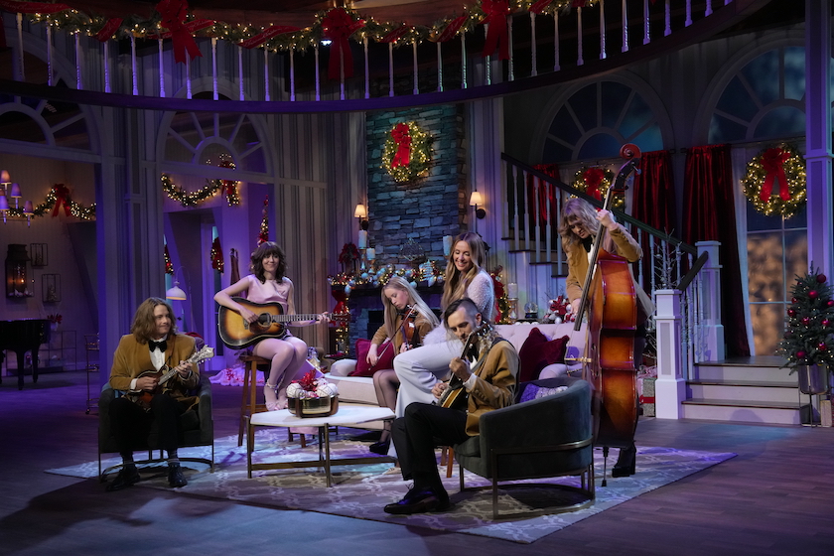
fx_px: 973
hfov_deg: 46.4
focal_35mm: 42
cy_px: 278
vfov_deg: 31.9
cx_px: 417
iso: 4000
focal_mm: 42
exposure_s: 1/200
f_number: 4
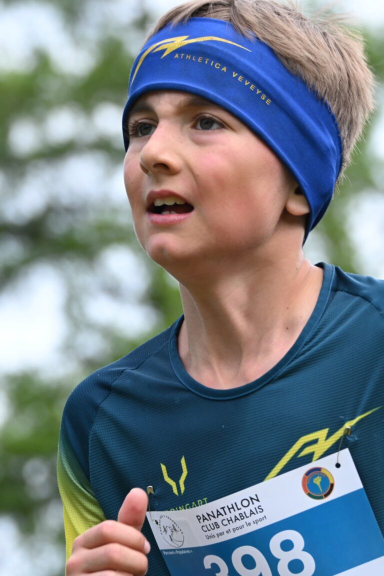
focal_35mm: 218
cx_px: 192
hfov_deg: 6.3
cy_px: 288
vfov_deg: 9.5
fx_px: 3480
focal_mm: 145
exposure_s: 1/800
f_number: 7.1
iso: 1000
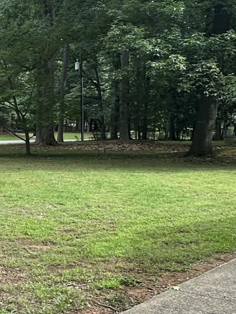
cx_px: -165
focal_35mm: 59
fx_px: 536
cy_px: 172
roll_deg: +0.7
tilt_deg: -8.0
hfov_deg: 19.7
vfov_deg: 32.7
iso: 40
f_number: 2.2
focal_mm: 2.22
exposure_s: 1/185
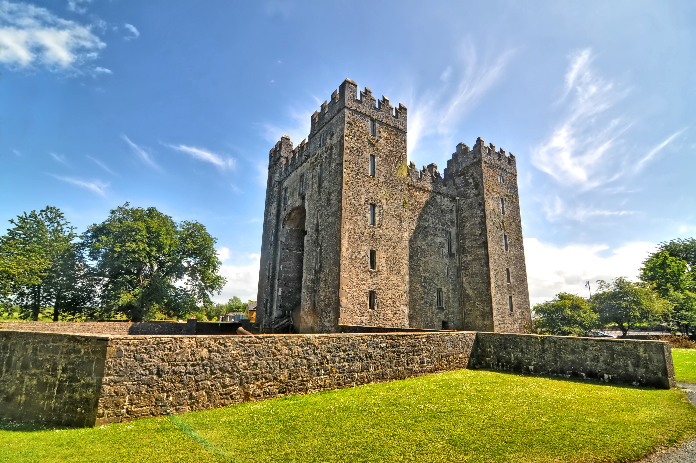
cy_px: 232
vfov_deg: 72.0
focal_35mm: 16
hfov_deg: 95.0
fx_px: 319
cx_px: 348
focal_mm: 11
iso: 200
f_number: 8
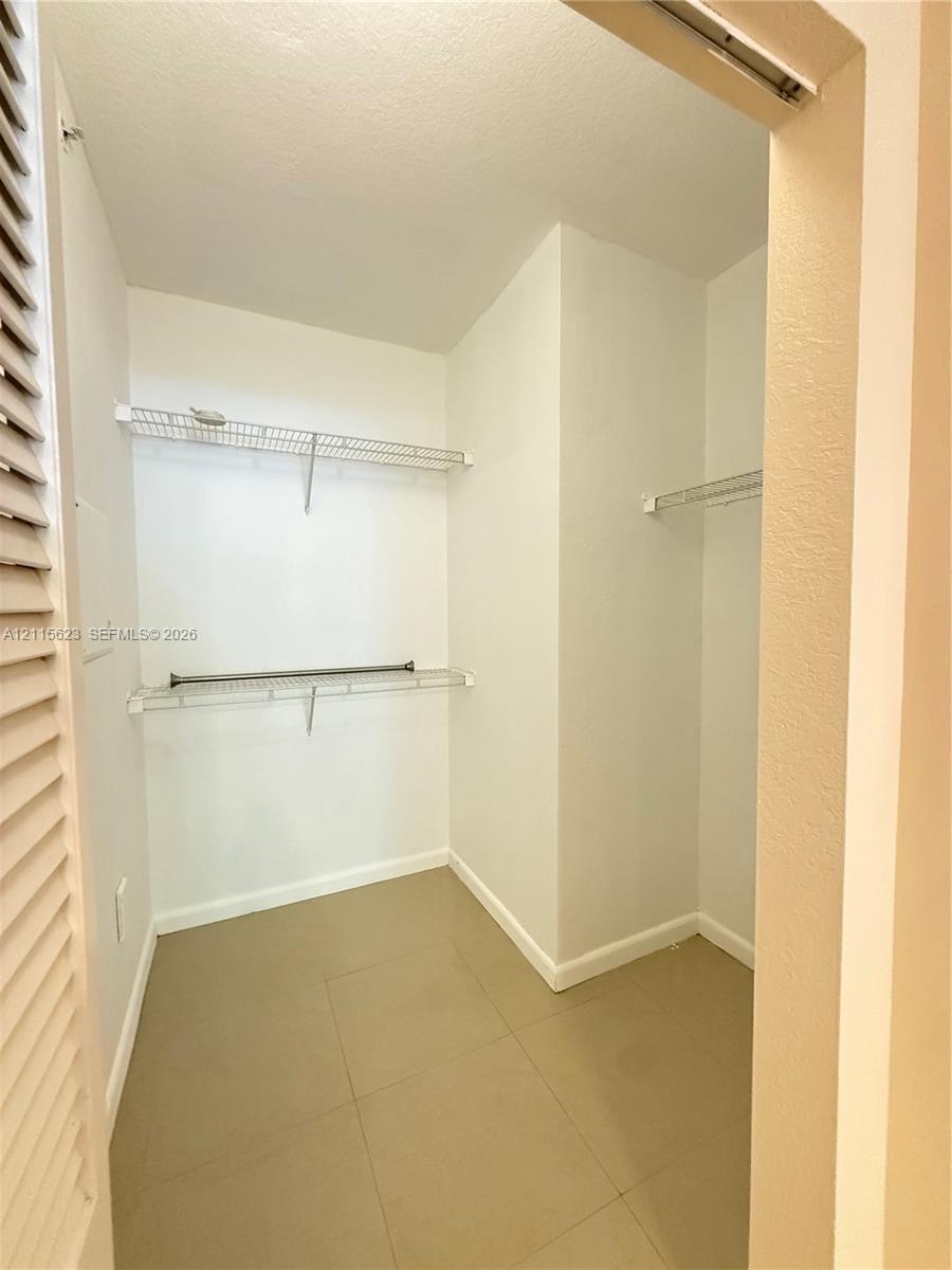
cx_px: 476
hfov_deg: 85.7
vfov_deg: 102.1
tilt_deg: -2.4
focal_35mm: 14
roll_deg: +0.1
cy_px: 635
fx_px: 513
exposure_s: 1/60
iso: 800
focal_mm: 2.22
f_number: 2.2
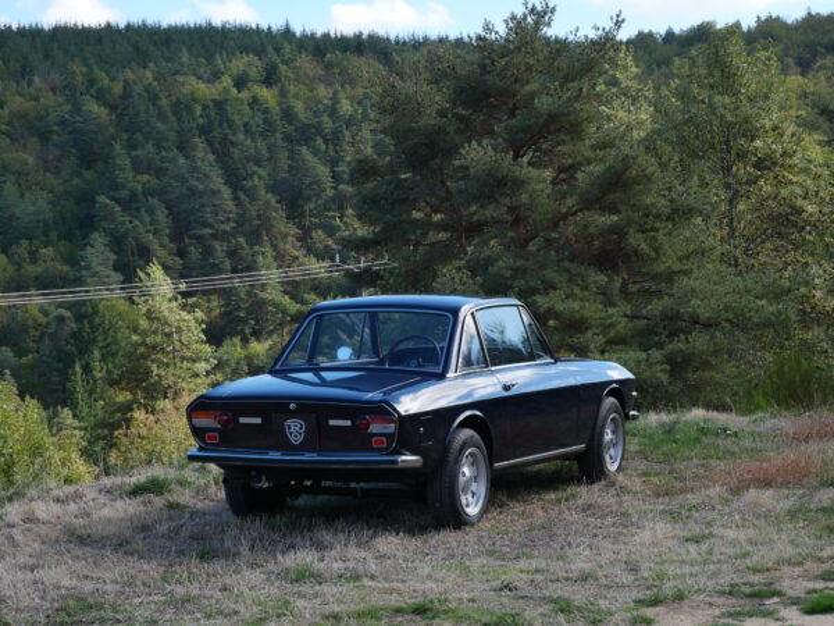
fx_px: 2024
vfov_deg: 17.6
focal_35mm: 84
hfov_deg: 23.3
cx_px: 417
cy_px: 313
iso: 200
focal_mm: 42
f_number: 7.1
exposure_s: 1/250
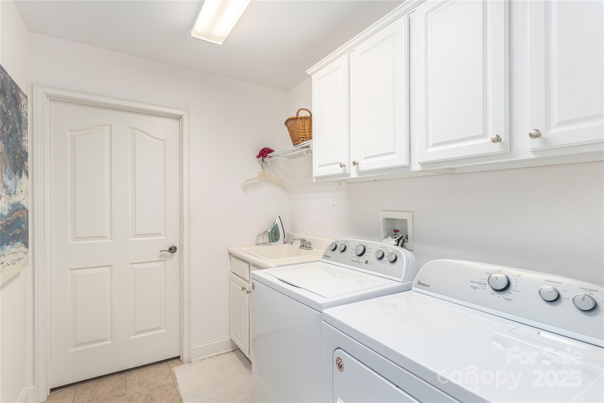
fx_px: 285
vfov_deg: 70.4
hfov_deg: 93.3
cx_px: 302
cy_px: 202
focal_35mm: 17
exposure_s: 1/100
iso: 320
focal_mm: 17
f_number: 7.1
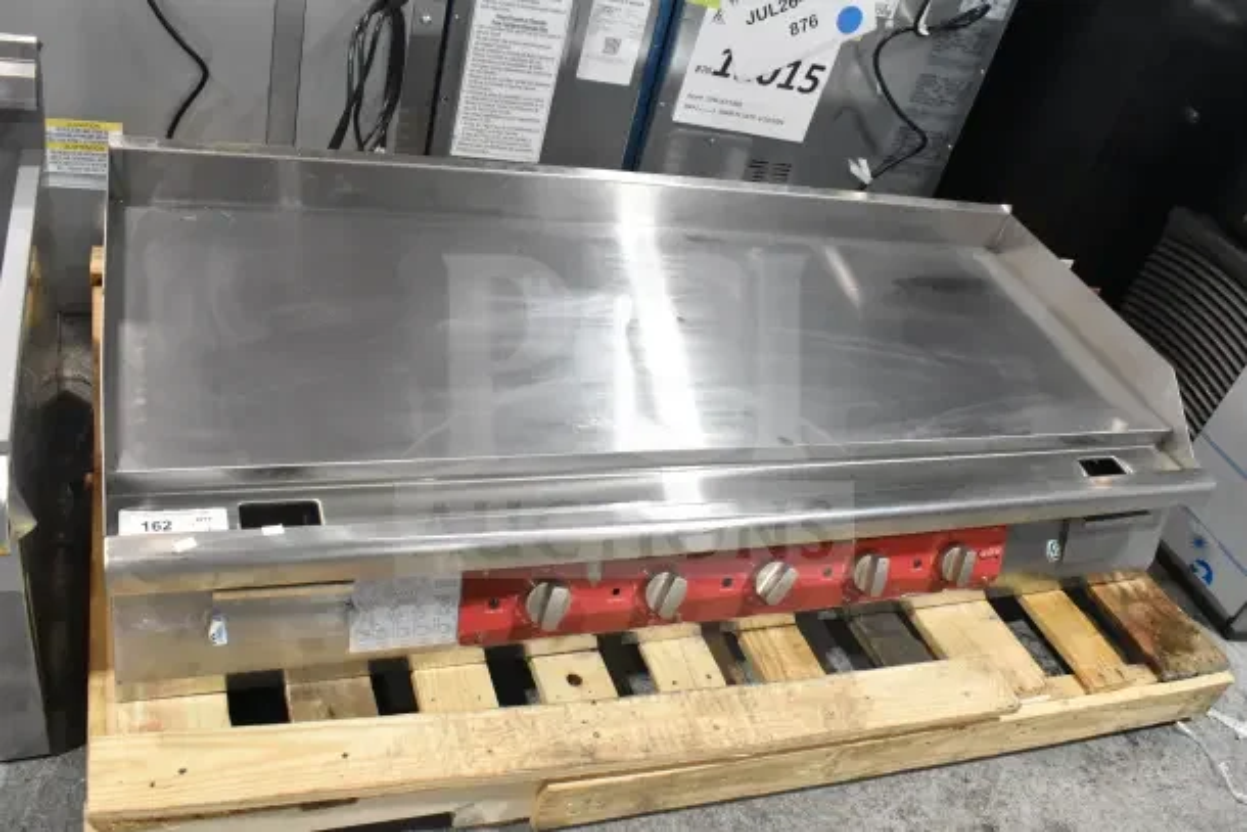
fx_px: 1039
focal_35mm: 30
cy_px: 416
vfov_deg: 43.6
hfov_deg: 61.9
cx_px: 624
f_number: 7.1
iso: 6400
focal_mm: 20
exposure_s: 1/200
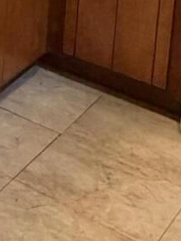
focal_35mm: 101
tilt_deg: -7.4
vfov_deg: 16.0
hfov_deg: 9.6
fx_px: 704
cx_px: -423
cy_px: -213
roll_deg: +1.8
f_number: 2.2
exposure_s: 1/60
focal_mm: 2.22
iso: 320
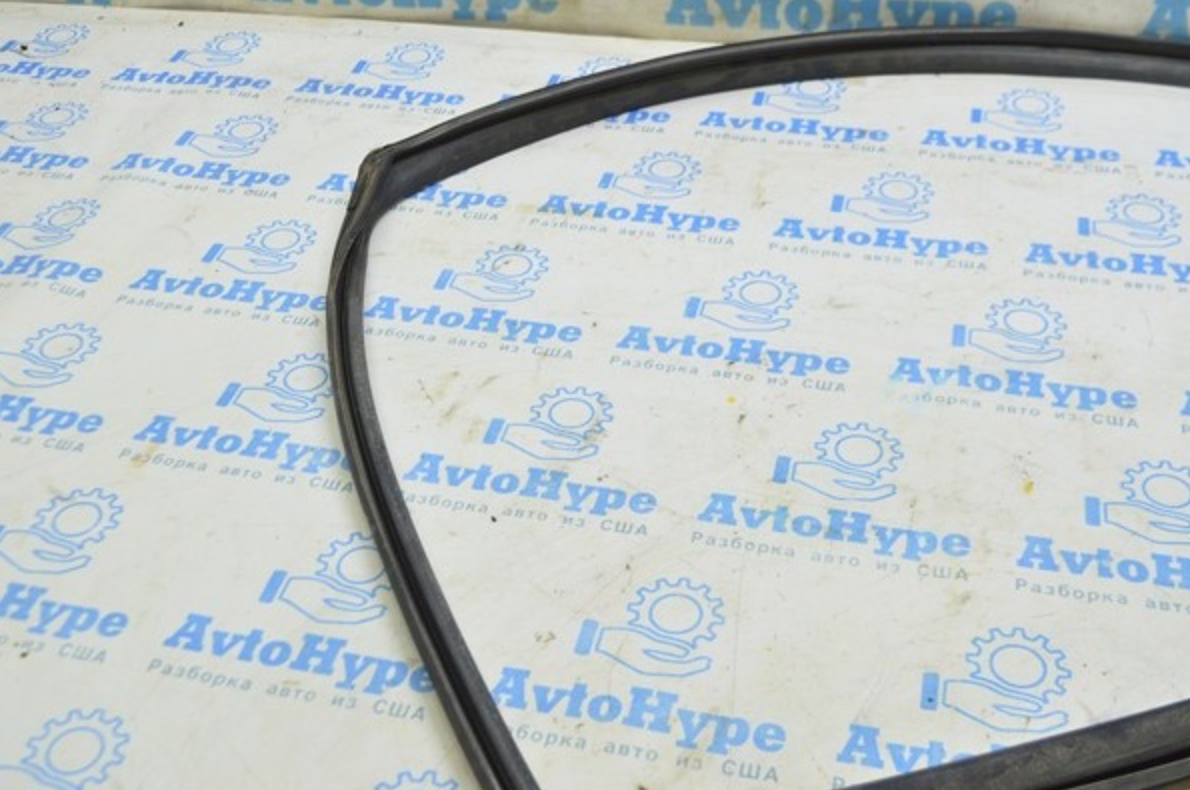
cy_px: 381
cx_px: 580
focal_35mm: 44
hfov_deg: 45.0
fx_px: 1437
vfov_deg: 30.7
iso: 400
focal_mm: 27
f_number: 5.6
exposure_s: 1/20
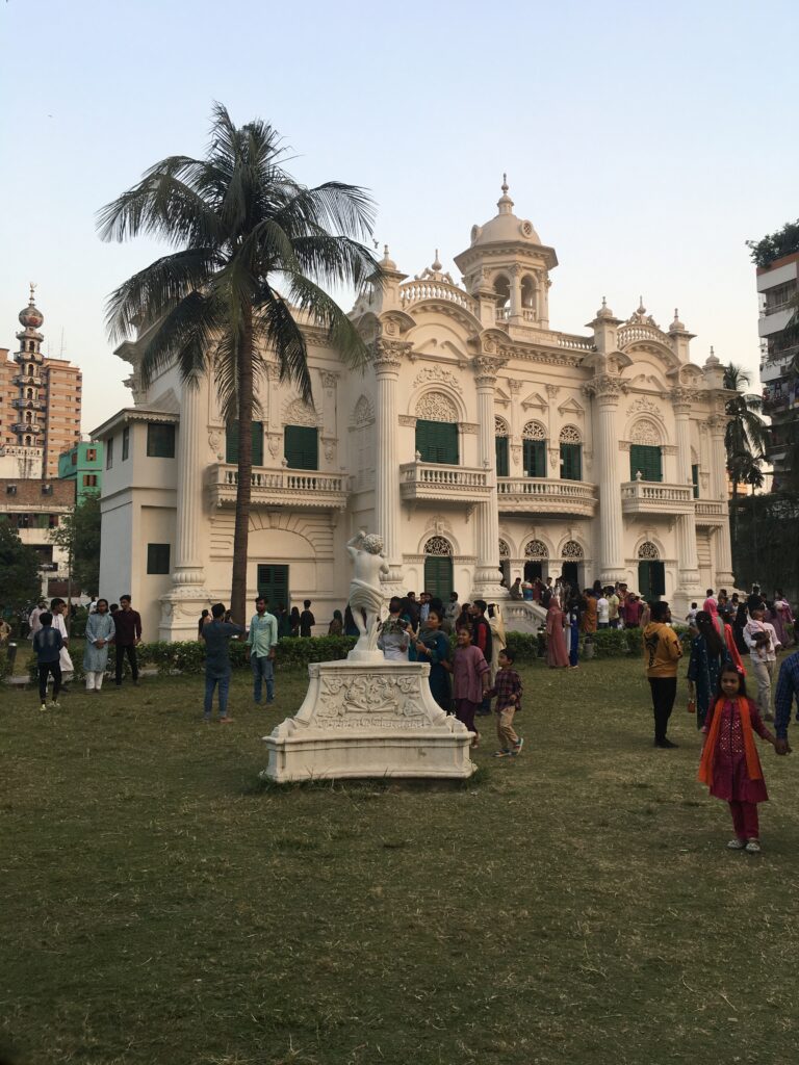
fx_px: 892
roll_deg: +0.7
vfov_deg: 61.7
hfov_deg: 48.2
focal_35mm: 29
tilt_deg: +6.1
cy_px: 532
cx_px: 400
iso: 25
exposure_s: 1/150
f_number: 2.2
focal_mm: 4.15
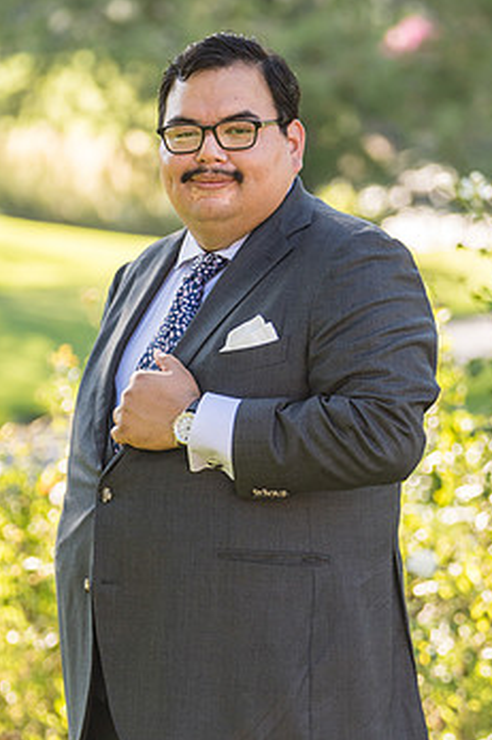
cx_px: 247
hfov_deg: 7.0
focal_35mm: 196
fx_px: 4022
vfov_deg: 10.5
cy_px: 373
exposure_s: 1/640
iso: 200
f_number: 2.8
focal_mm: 101
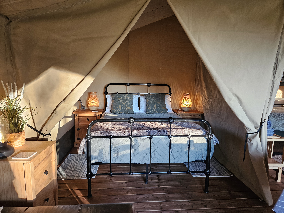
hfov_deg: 73.9
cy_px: 106
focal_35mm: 23
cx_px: 142
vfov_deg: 58.9
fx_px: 189
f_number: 1.8
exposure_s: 1/100
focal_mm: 5.4
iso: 160
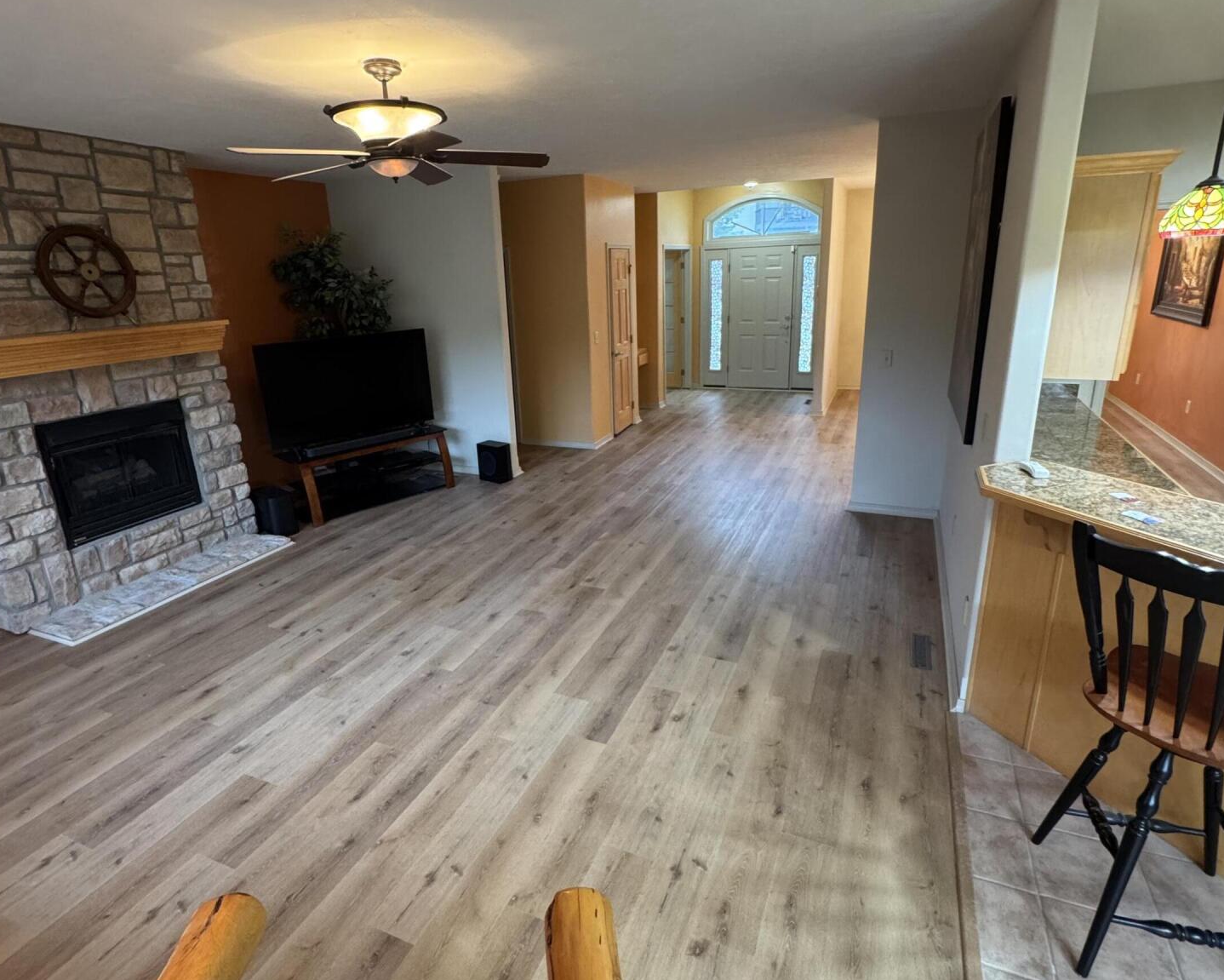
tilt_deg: -16.4
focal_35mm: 19
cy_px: 473
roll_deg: +3.2
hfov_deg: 83.2
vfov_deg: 70.8
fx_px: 688
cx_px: 591
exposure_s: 1/60
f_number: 2.2
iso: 320
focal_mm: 2.22
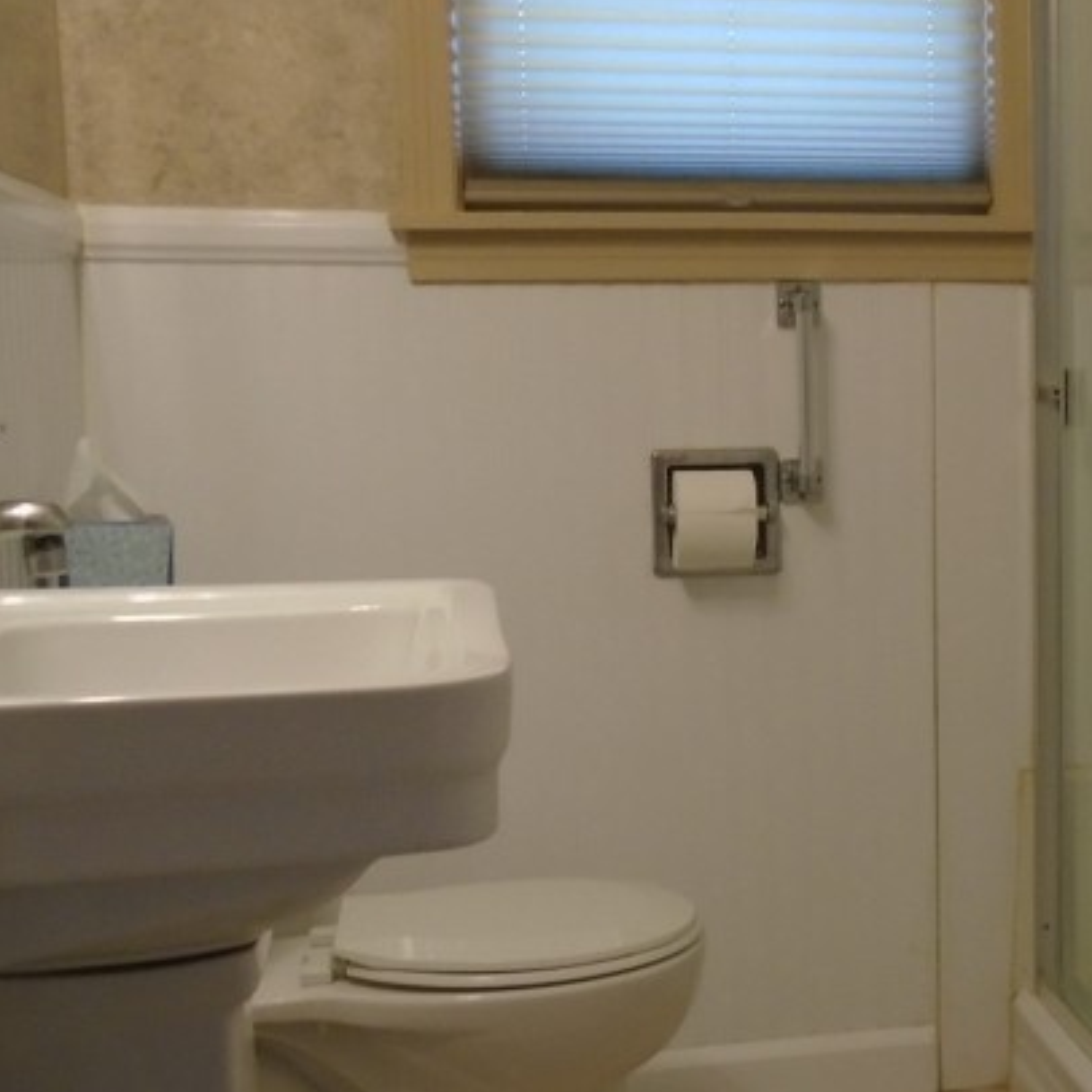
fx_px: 2070
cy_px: 619
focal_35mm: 58
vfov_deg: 29.5
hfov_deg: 27.9
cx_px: 1070
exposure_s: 1/30
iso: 160
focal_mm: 4.6
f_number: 3.2
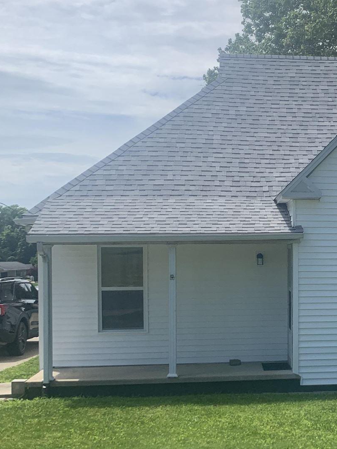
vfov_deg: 34.3
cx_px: 327
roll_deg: -0.2
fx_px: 727
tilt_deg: +0.3
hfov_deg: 25.0
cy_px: 261
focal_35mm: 56
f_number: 1.8
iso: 25
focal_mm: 4.25
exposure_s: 1/2545
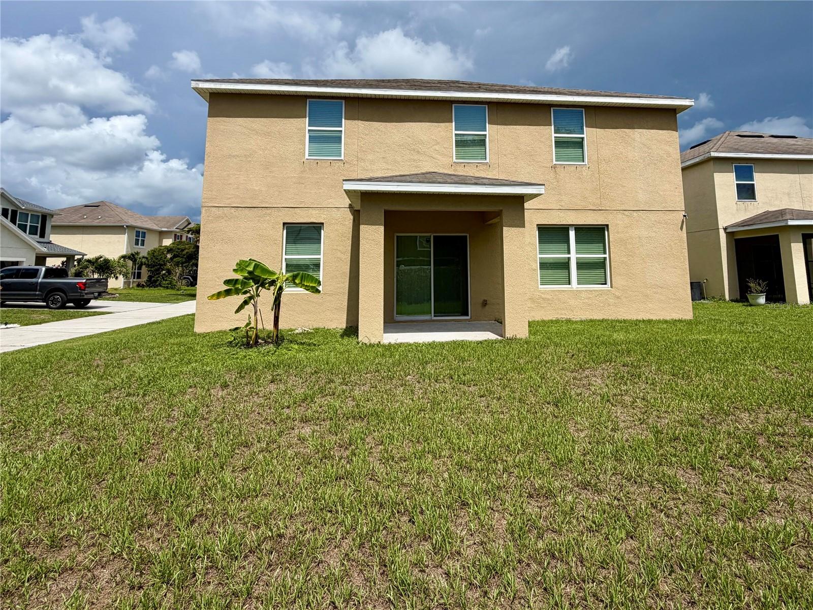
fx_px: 329
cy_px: 305
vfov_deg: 85.7
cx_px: 406
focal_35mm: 14
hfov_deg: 102.1
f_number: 2.2
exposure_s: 1/1259
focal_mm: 2.22
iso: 20
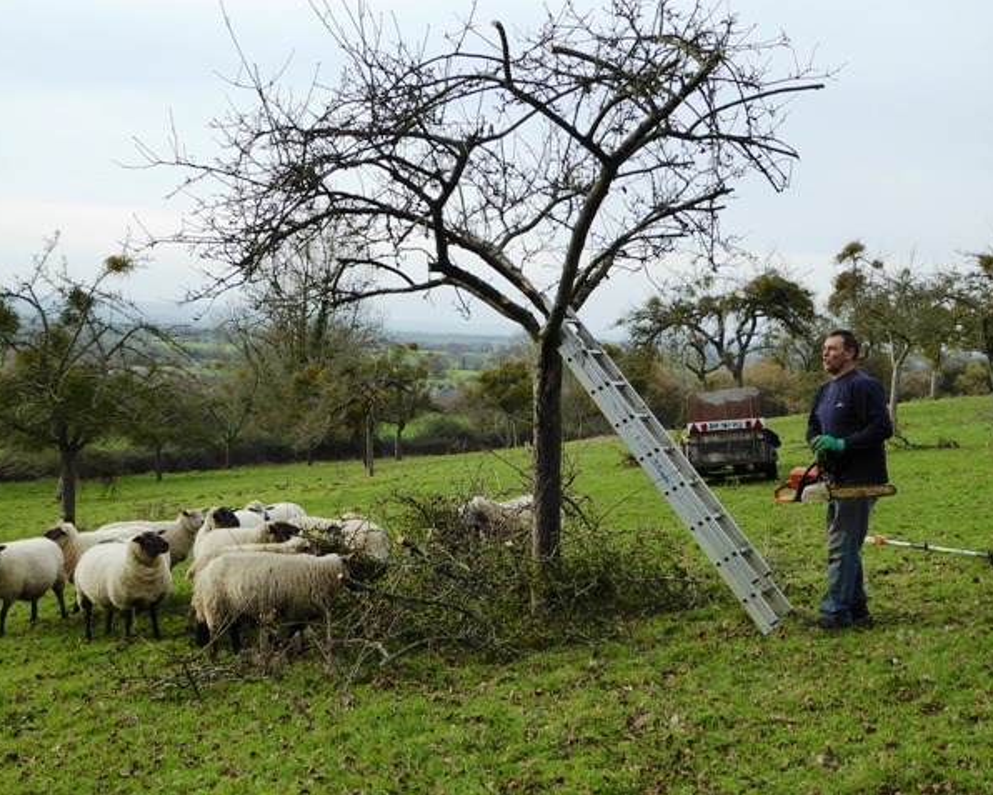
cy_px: 397
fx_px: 1293
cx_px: 468
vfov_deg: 34.2
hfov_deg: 42.0
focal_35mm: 44
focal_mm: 7.2
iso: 160
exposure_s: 1/400
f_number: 3.8
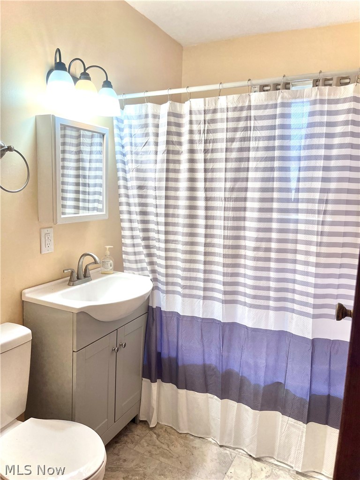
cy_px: 240
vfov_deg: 67.3
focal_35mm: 26
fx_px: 361
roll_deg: -2.5
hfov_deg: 53.1
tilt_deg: -8.9
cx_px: 180
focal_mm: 5.1
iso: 64
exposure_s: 1/120
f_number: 1.6
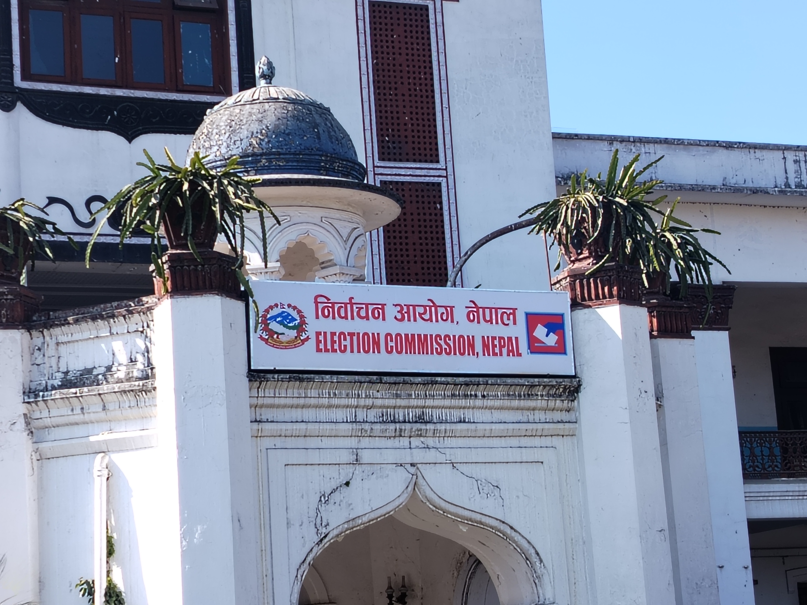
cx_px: 404
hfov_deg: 22.8
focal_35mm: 86
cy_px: 302
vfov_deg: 17.2
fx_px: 2005
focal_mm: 5.25
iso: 100
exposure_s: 1/410
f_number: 1.75
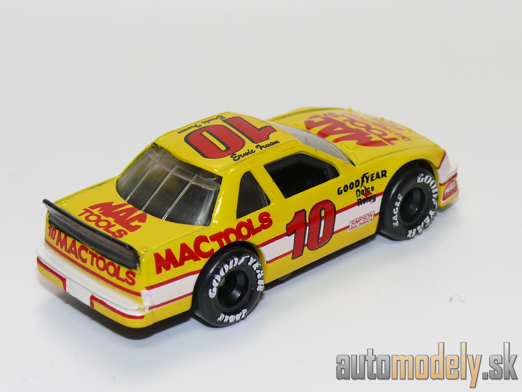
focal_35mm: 112
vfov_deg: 13.2
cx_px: 261
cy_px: 196
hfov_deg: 17.6
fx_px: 1689
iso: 100
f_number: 4
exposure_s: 1/30
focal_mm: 14.1
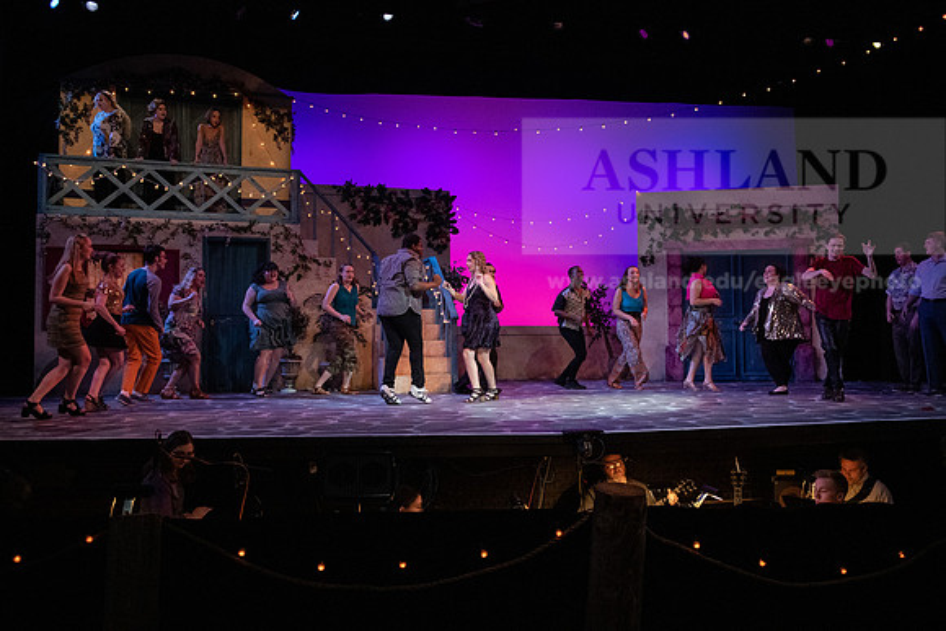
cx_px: 473
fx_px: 815
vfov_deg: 42.3
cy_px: 316
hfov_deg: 60.3
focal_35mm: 31
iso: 6400
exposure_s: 1/400
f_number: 2.8
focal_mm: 31
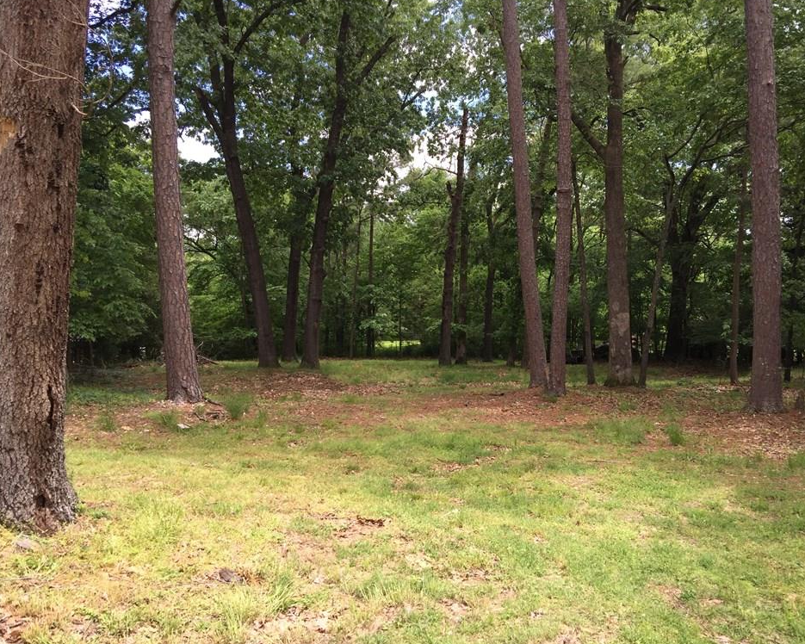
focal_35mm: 31
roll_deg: -0.6
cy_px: 319
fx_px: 739
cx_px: 438
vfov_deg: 47.1
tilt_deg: -3.0
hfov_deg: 57.1
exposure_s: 1/573
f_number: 2.2
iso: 32
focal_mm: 4.15
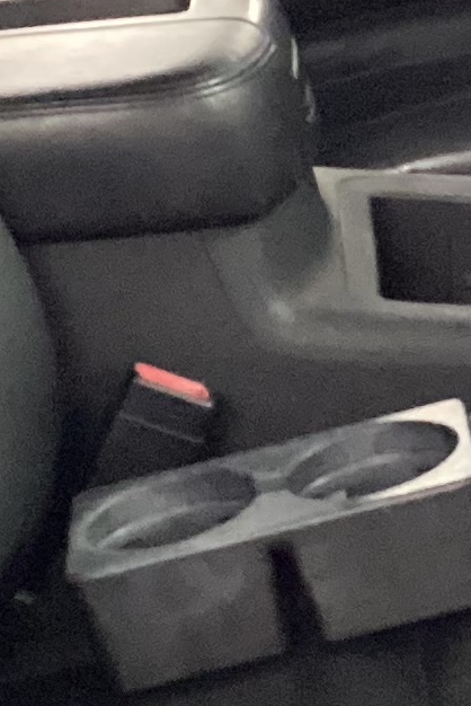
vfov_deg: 12.2
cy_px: 201
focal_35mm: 168
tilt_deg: -19.2
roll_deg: +1.5
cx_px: 525
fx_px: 3293
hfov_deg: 8.1
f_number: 2.4
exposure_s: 1/24
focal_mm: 3.3
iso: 640
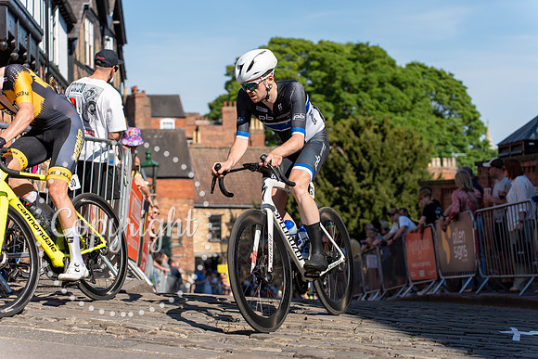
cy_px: 180
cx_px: 269
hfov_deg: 27.7
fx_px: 1091
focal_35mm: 73
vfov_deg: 18.7
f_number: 3.5
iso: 100
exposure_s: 1/1000
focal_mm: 73
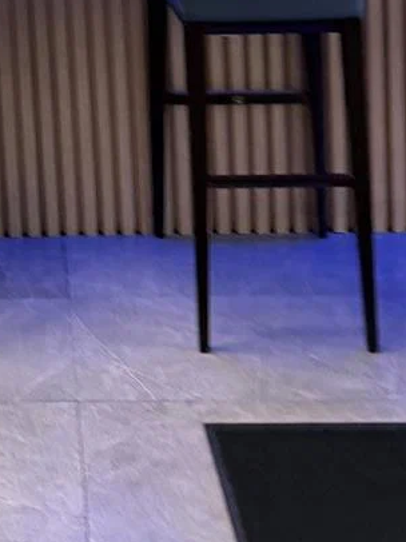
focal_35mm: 71
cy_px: -188
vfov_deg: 23.7
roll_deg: +3.6
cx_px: -80
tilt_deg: -5.7
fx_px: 1111
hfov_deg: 19.5
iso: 125
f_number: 1.78
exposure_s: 1/60
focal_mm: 6.76
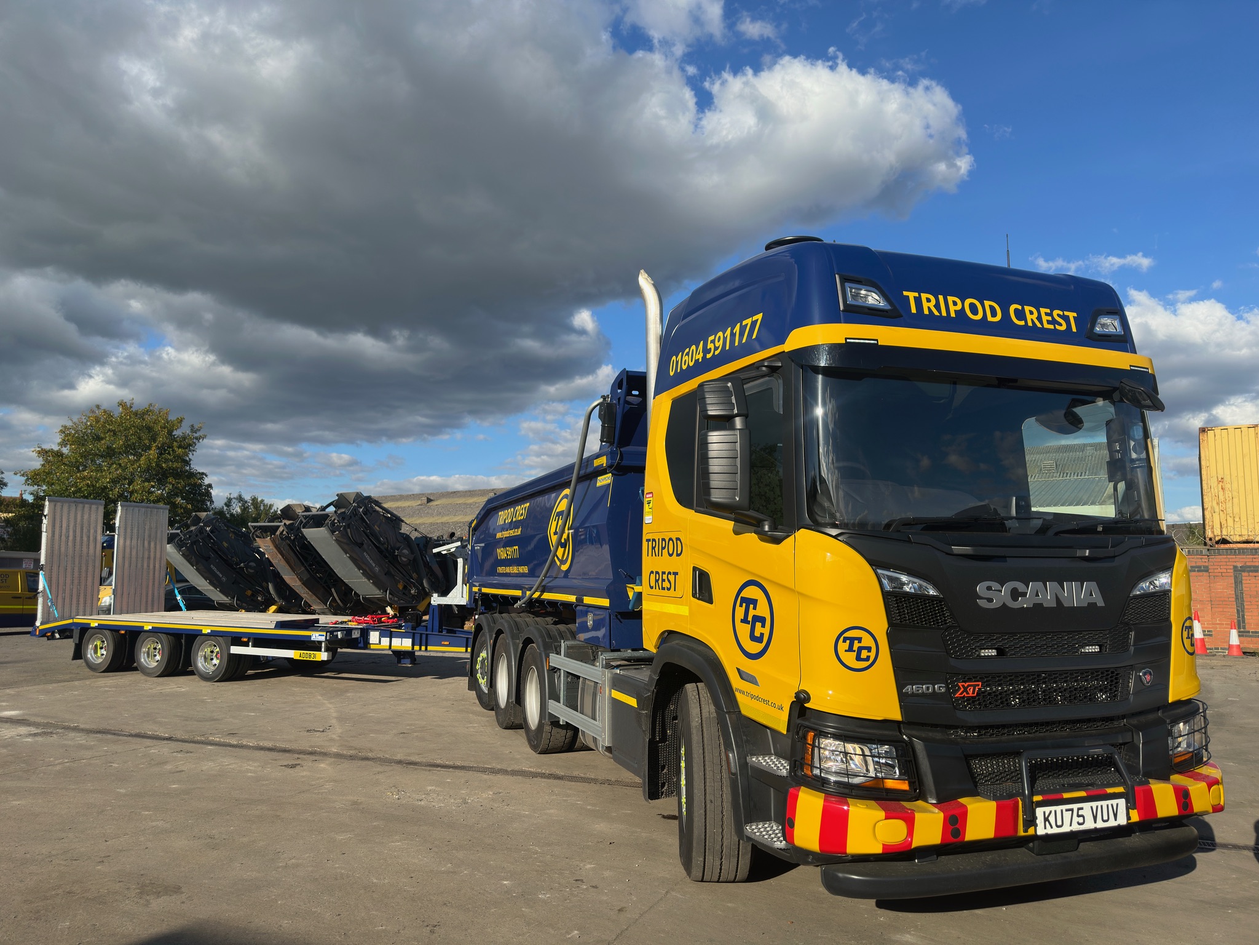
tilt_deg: +6.0
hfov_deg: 71.6
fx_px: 873
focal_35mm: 24
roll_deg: -0.2
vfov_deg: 56.8
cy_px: 472
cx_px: 630
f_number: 1.78
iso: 100
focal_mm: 6.86
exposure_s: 1/4854
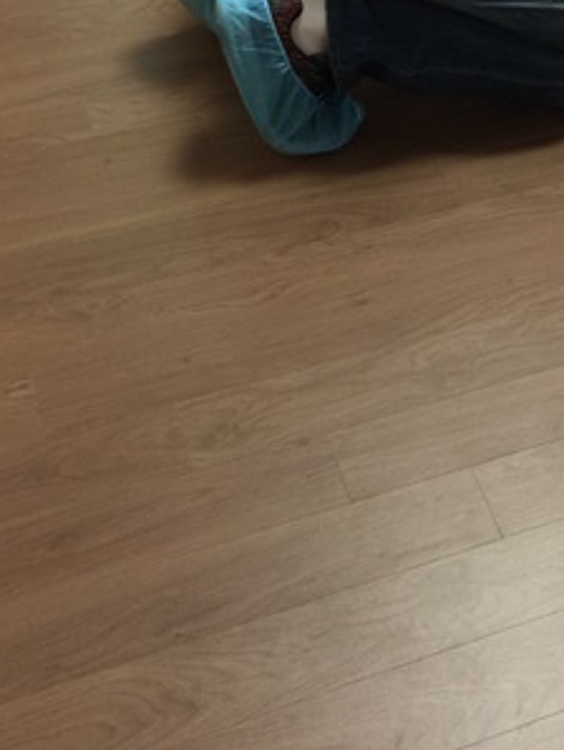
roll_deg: -3.7
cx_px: 564
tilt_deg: -36.4
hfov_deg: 20.4
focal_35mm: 70
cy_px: 78
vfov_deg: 26.8
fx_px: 1519
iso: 40
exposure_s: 1/15
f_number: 2.2
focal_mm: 4.15
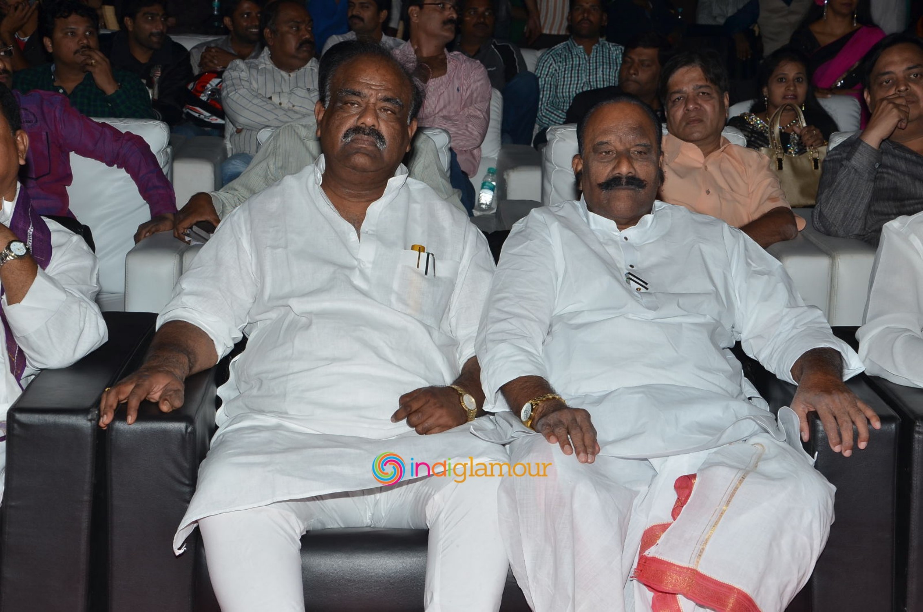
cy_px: 306
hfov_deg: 26.0
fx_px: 1996
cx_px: 462
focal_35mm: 78
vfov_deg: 17.4
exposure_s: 1/125
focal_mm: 52
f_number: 7.1
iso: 320
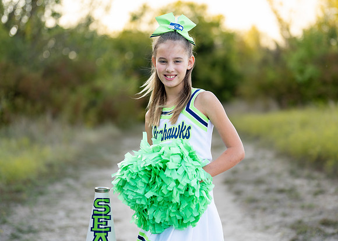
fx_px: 572
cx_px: 178
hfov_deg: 32.9
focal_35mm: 60
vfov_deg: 23.8
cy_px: 117
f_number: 1.2
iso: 100
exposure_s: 1/1000
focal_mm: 50
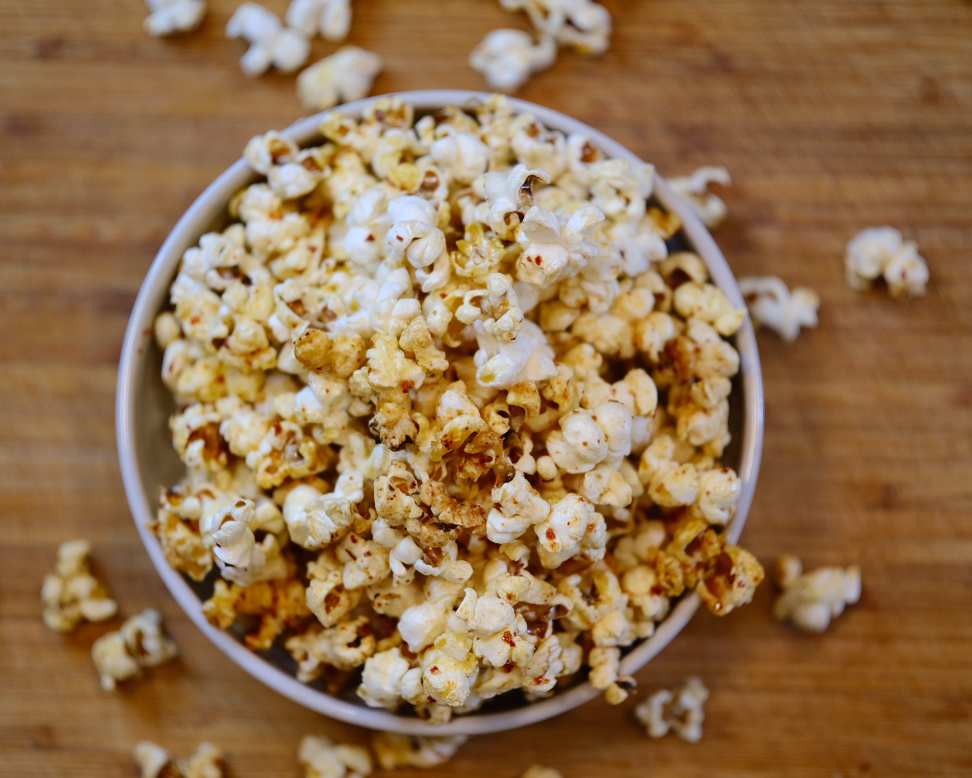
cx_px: 491
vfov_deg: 16.2
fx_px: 2733
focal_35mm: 95
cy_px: 390
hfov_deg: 20.2
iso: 250
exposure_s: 1/85
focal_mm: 56
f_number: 1.7
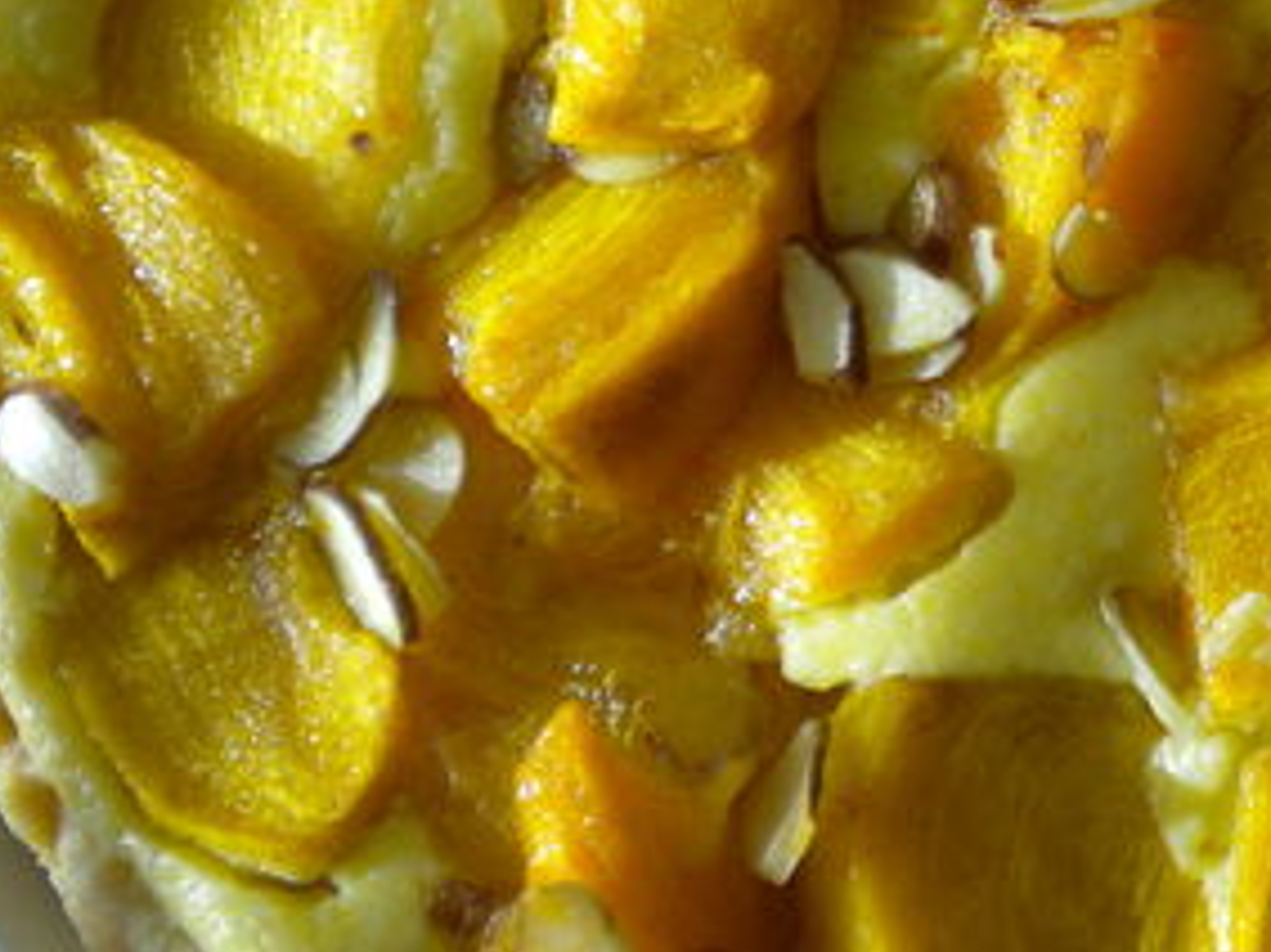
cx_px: 1368
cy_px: -4
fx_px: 3560
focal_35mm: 97
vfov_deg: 15.0
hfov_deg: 19.5
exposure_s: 1/110
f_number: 3.5
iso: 80
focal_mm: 7.4
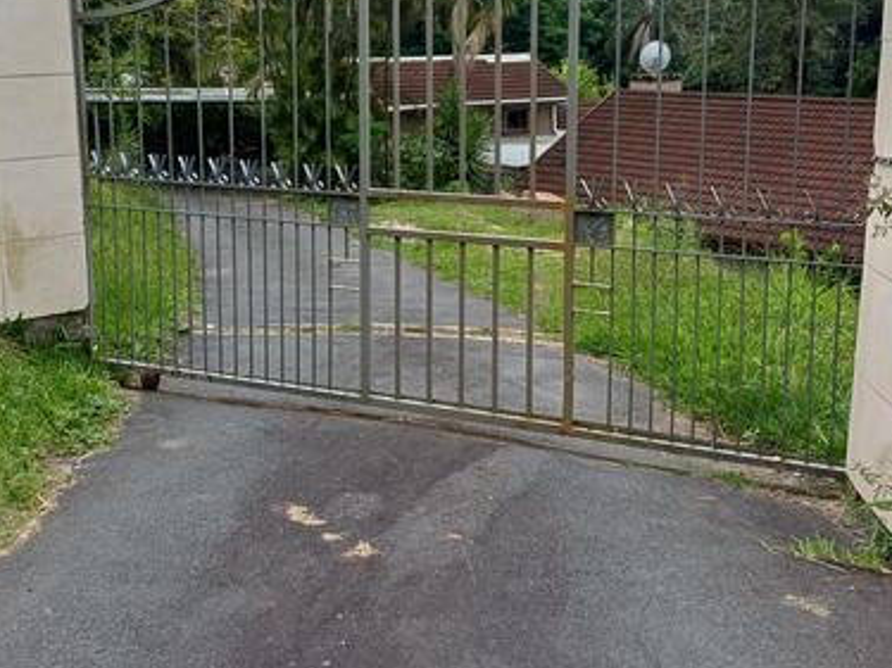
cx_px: 426
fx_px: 1030
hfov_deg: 46.8
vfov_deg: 35.2
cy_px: 176
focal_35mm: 40
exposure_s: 1/346
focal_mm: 4.65
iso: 50
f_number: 1.8
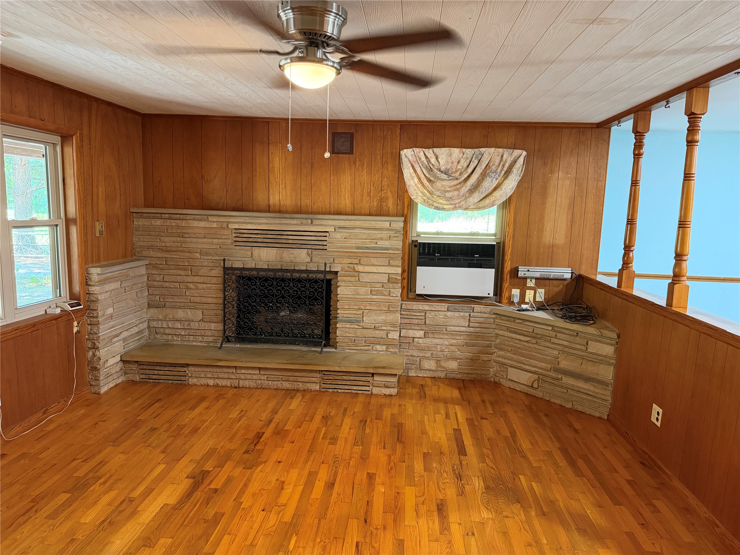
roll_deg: -1.2
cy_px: 278
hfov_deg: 71.6
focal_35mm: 24
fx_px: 513
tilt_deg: -8.2
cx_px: 370
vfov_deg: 56.8
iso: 640
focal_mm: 6.76
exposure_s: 1/60
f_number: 1.78
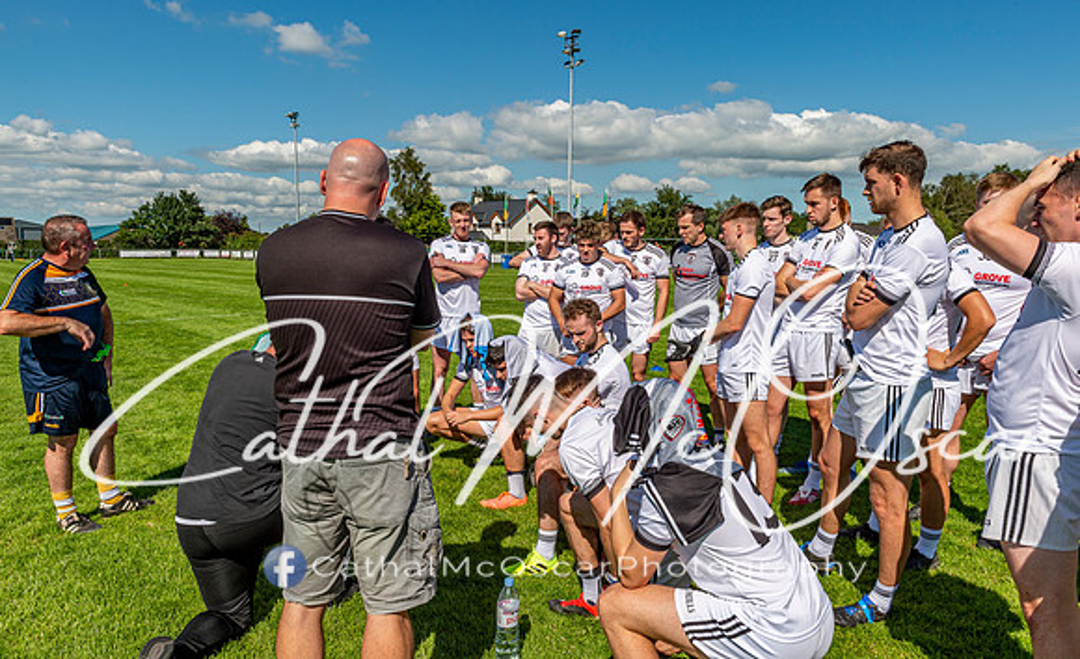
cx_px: 540
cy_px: 328
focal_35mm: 27
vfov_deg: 45.8
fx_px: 779
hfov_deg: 69.4
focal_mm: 26
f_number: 8
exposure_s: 1/200
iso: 100
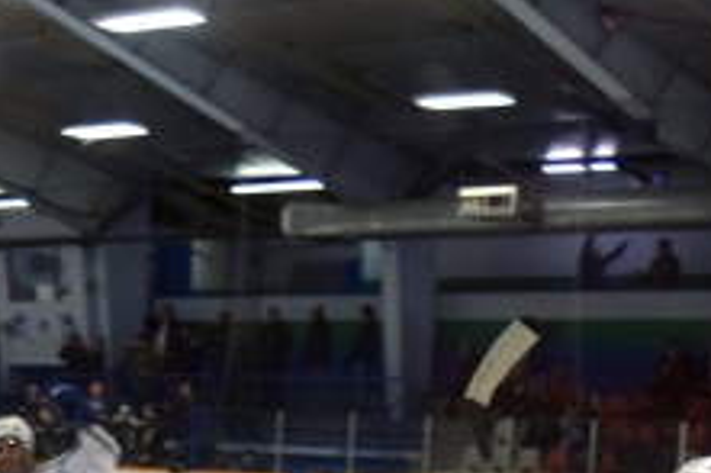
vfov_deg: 11.6
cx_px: 109
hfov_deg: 18.1
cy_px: 769
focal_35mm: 112
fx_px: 2210
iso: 900
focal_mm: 22
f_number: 3.8
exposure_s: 1/500
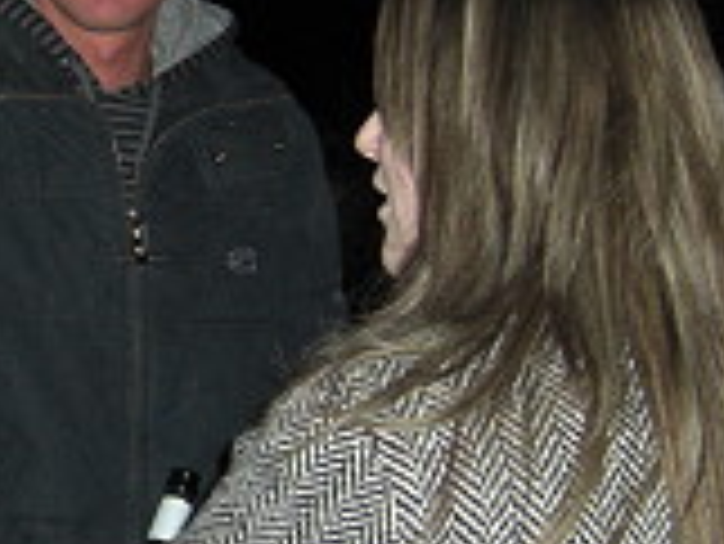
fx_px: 2805
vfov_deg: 11.1
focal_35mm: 134
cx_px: -254
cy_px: 263
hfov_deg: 14.0
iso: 200
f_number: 2.8
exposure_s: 1/60
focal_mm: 7.9
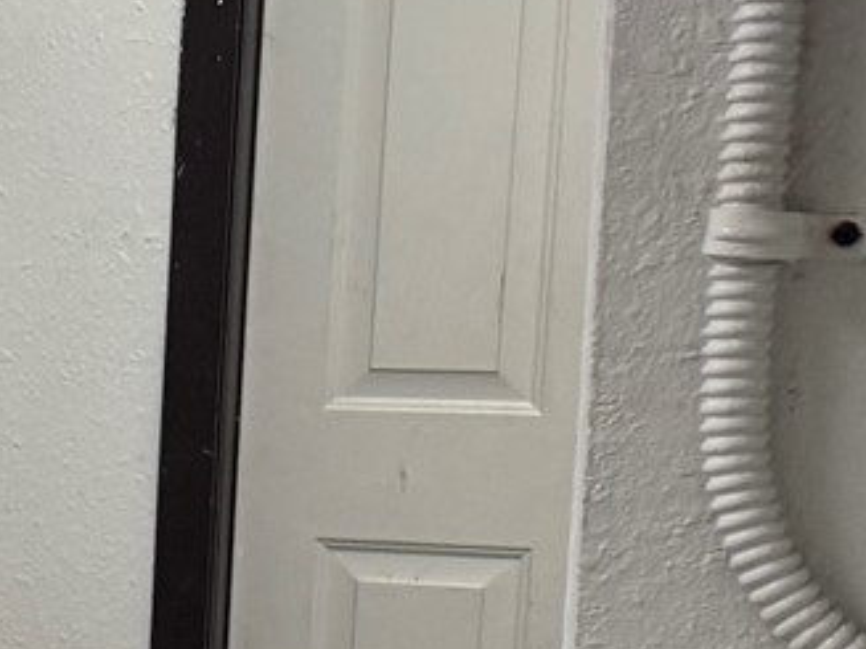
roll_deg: +1.6
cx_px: -1631
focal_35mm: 141
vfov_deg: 10.4
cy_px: 683
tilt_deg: -8.0
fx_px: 3526
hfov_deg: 10.5
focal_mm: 6.76
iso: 160
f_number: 1.78
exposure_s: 1/120
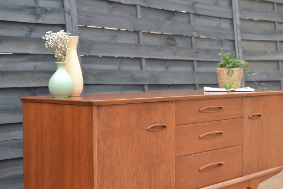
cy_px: 94
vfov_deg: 21.6
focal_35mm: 63
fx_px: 495
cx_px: 142
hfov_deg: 31.9
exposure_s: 1/125
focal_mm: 42
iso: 320
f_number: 5.6
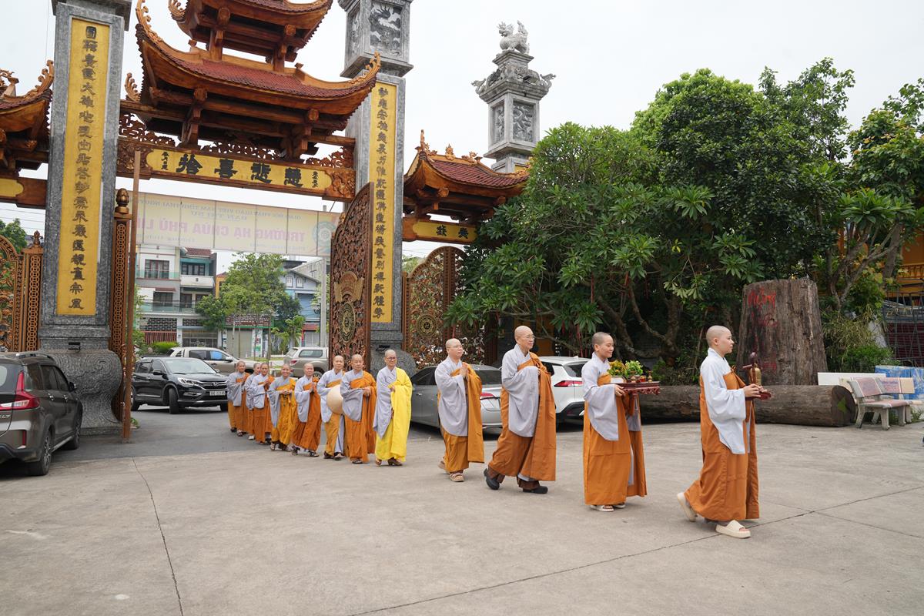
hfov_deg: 73.7
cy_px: 308
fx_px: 616
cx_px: 462
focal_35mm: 24
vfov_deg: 53.1
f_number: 6.3
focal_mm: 24
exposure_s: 1/160
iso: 100
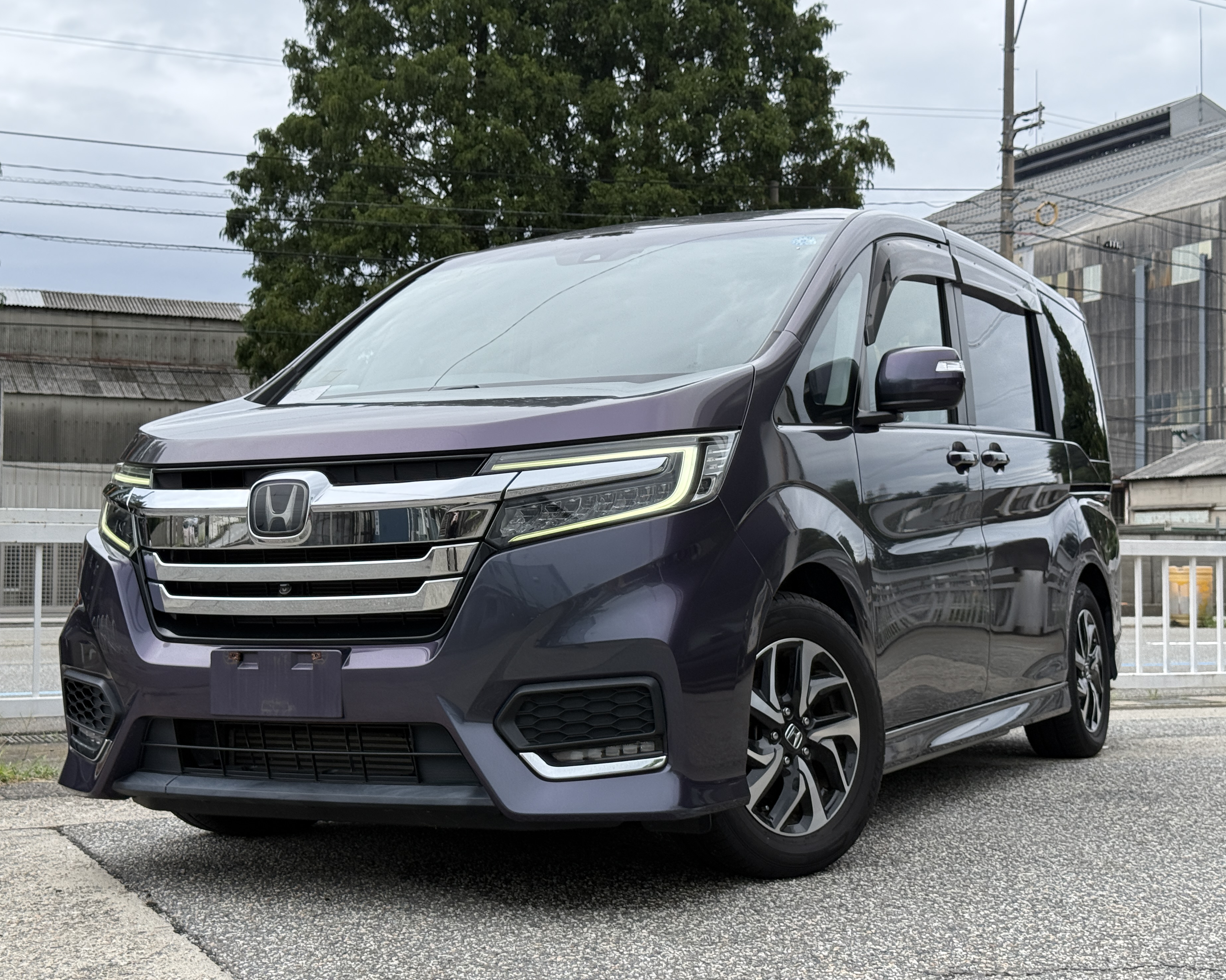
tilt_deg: +2.7
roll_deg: -0.5
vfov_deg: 29.7
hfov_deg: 36.6
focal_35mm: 51
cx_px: 578
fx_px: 1850
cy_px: 483
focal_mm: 6.76
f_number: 1.78
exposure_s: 1/1307
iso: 64
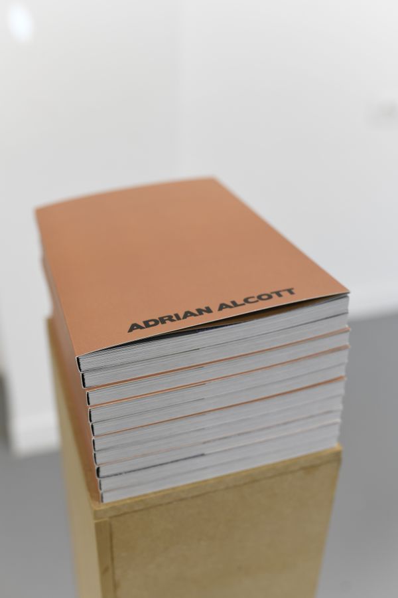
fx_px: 580
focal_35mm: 35
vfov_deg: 54.4
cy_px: 299
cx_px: 199
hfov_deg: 37.9
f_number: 4
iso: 200
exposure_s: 1/60
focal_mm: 35
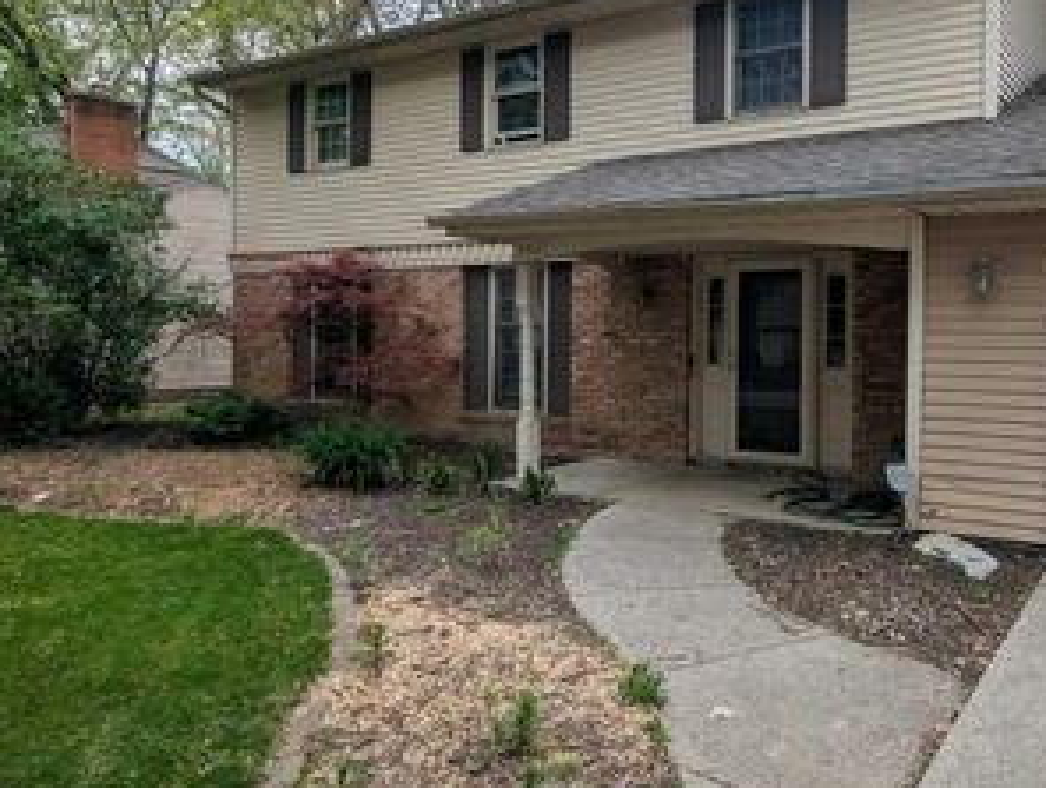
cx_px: 763
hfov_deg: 62.1
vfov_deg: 51.3
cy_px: 343
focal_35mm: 27
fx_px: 817
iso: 50
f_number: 2.2
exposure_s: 1/1222
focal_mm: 2.35
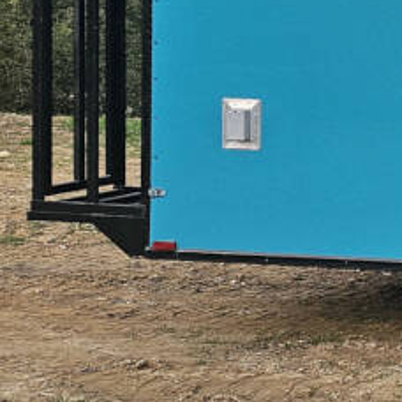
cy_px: 95
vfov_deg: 16.2
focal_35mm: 107
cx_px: 1044
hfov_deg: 12.1
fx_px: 1406
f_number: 1.8
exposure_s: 1/120
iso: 100
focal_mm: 5.4
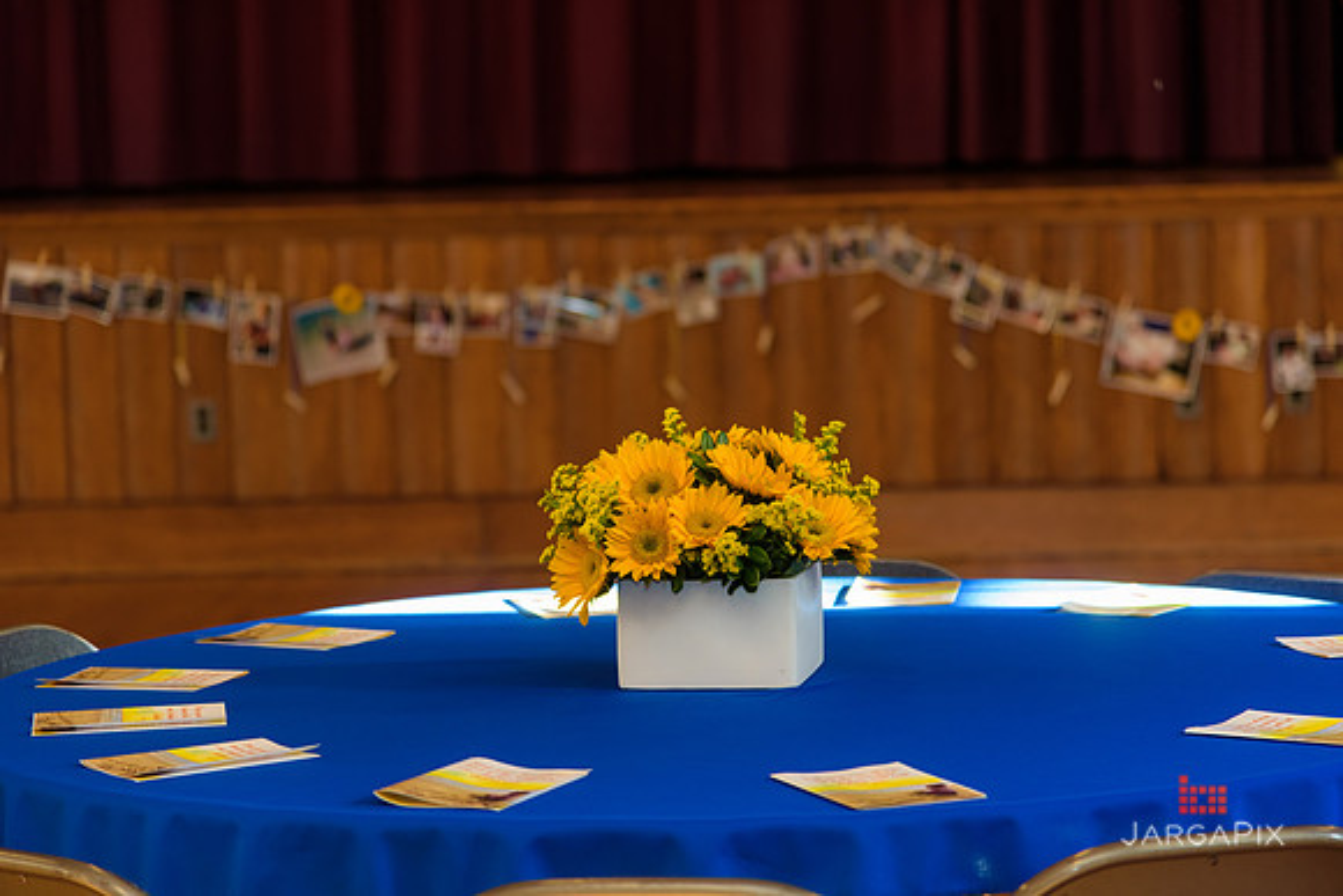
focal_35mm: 120
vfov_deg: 11.4
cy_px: 448
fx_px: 4478
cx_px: 672
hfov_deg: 17.1
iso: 800
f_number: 4
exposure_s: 1/125
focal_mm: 120
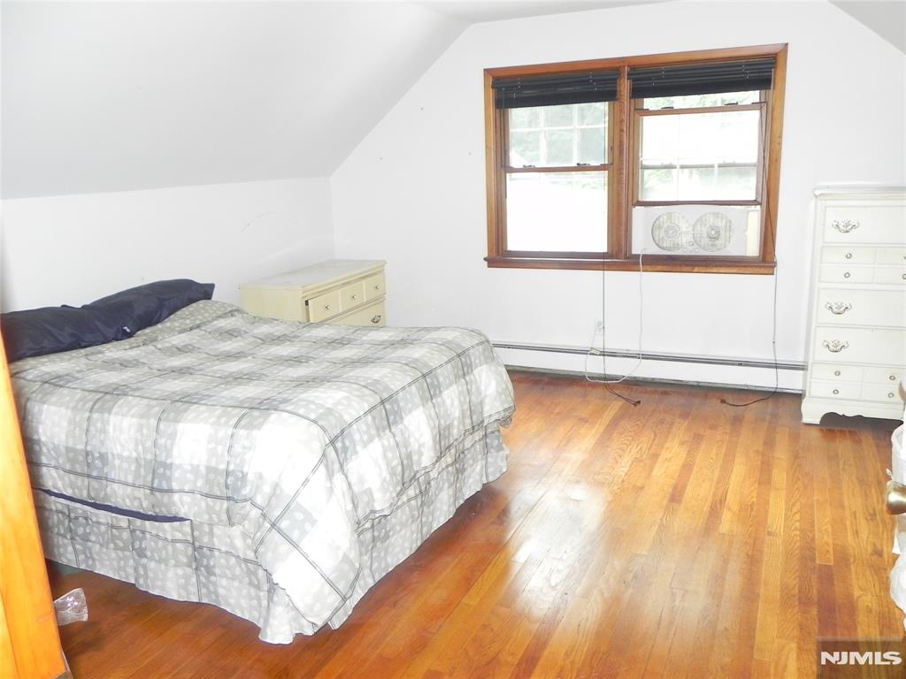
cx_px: 453
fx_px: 759
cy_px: 340
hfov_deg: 61.7
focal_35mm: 29
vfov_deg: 48.2
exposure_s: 1/30
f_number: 2.8
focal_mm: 5.2
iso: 200
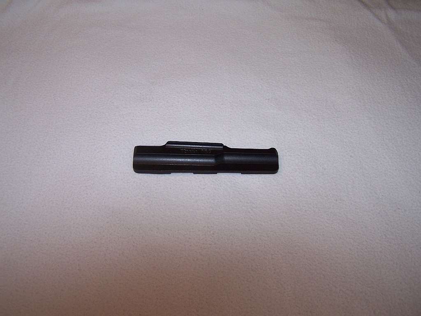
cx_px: 210
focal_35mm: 38
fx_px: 462
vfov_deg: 37.7
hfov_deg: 49.0
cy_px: 158
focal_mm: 6.3
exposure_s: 1/60
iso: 80
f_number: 2.8
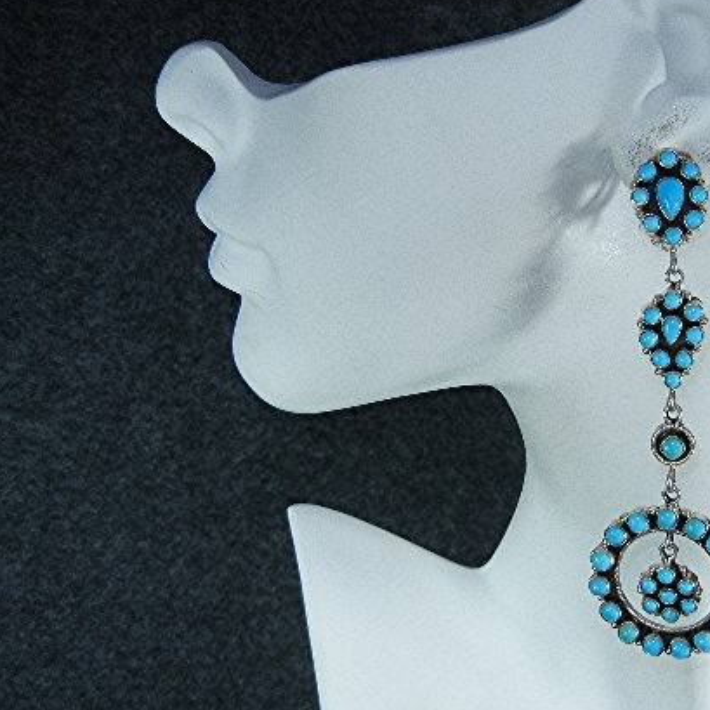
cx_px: 549
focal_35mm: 72
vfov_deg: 24.0
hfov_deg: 23.7
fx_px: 1671
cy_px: 337
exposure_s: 1/38.1
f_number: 3.9
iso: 230
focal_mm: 9.3
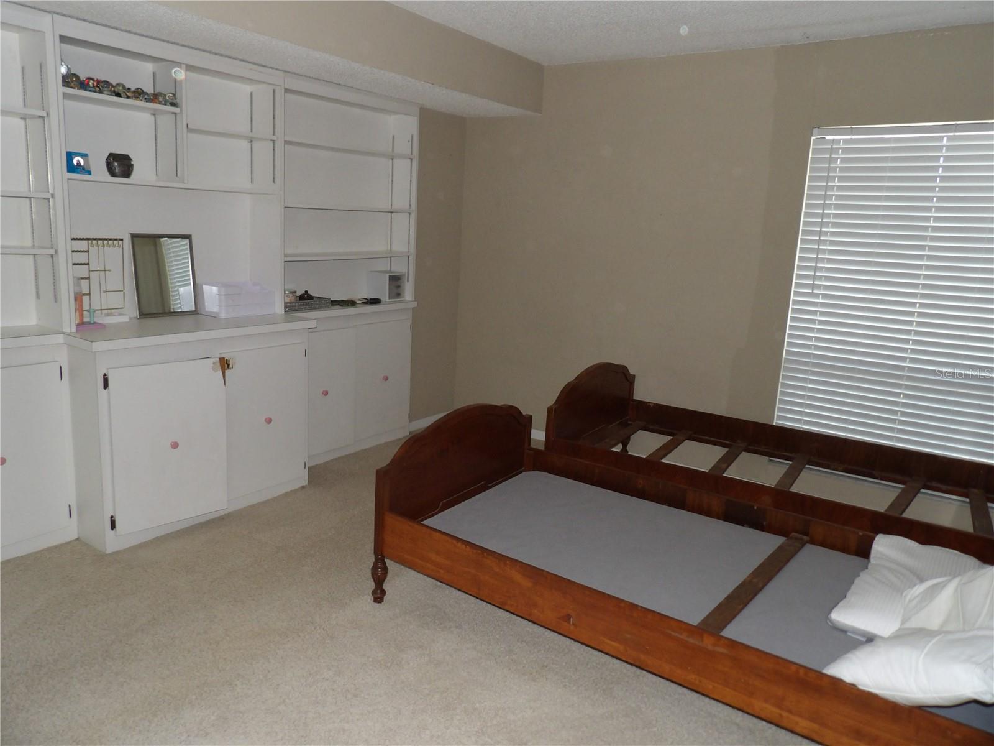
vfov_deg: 56.8
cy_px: 373
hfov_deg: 71.6
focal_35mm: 24
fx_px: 689
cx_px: 497
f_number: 3.2
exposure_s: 1/33
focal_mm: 4.3
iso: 200
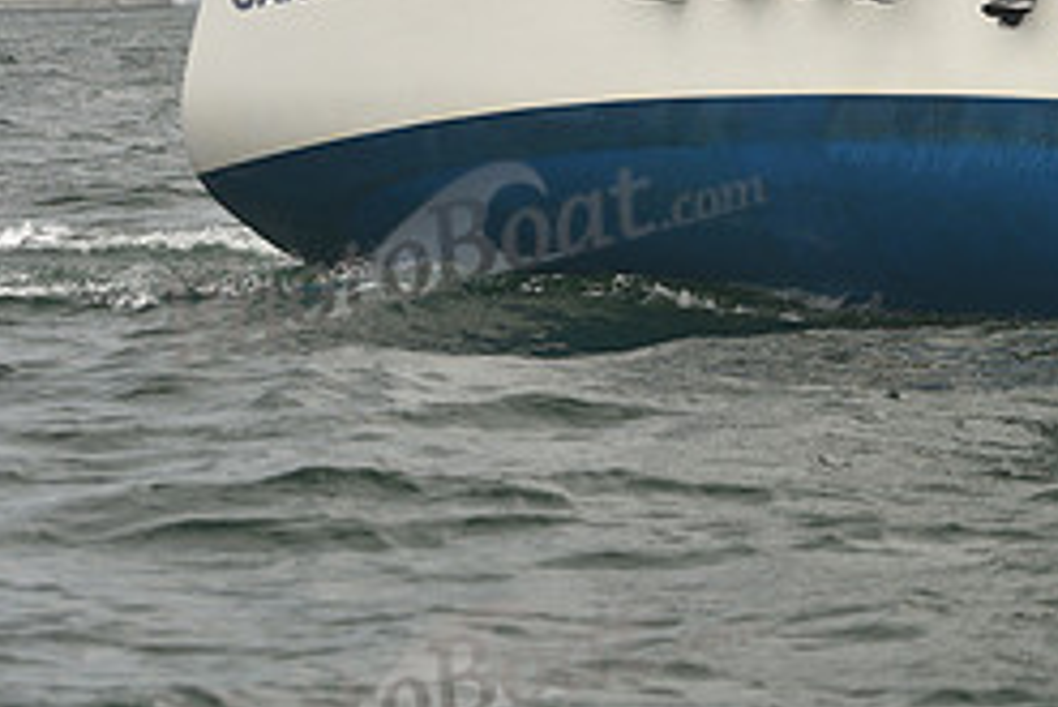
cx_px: 989
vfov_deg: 6.1
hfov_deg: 9.2
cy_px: -32
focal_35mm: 223
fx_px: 6557
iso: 250
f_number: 4.5
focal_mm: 95
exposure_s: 1/500
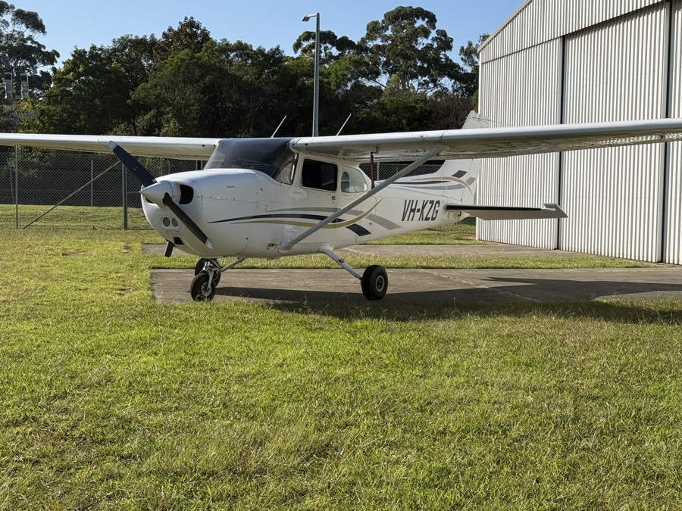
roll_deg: -1.0
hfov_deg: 39.7
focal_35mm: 48
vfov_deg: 30.3
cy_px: 256
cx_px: 341
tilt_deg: -2.2
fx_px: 946
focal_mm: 6.76
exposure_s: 1/5587
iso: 80
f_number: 1.78
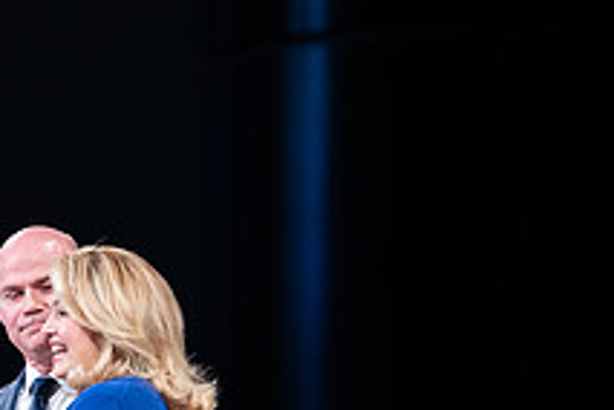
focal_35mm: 545
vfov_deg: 2.5
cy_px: 450
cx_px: 86
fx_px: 9295
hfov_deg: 3.8
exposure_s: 1/250
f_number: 2.8
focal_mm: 200
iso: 1250
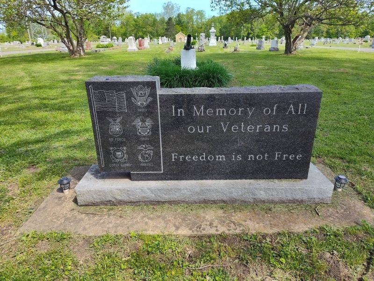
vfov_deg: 58.9
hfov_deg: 73.9
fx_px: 248
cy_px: 140
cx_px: 187
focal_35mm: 23
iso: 100
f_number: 1.8
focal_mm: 5.56
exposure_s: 1/505
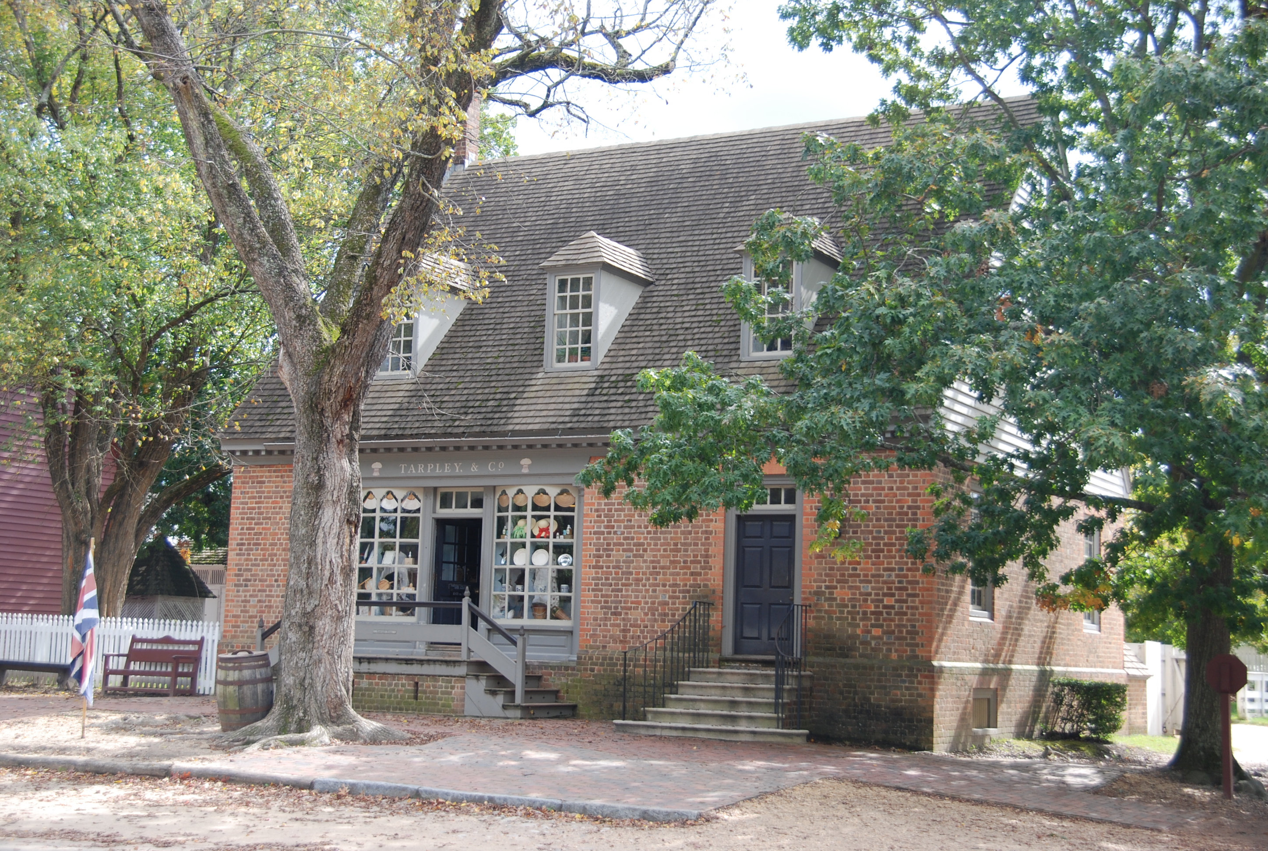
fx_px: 1853
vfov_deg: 25.9
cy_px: 426
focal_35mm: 52
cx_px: 634
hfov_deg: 37.8
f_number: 4.5
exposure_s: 1/180
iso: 125
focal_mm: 35
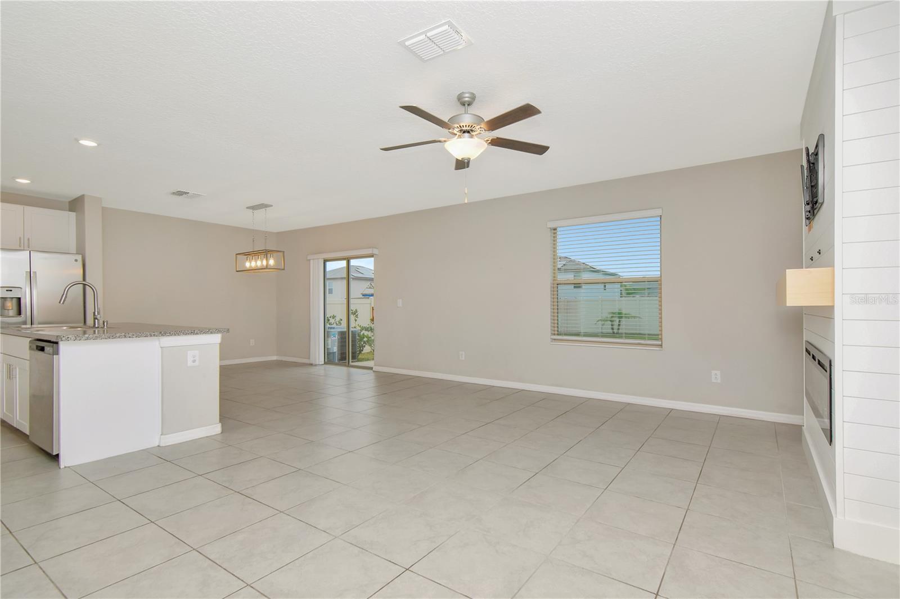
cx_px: 450
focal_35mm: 16
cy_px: 300
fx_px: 412
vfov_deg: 72.0
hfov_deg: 95.0
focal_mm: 11
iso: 800
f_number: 8
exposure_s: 1/200
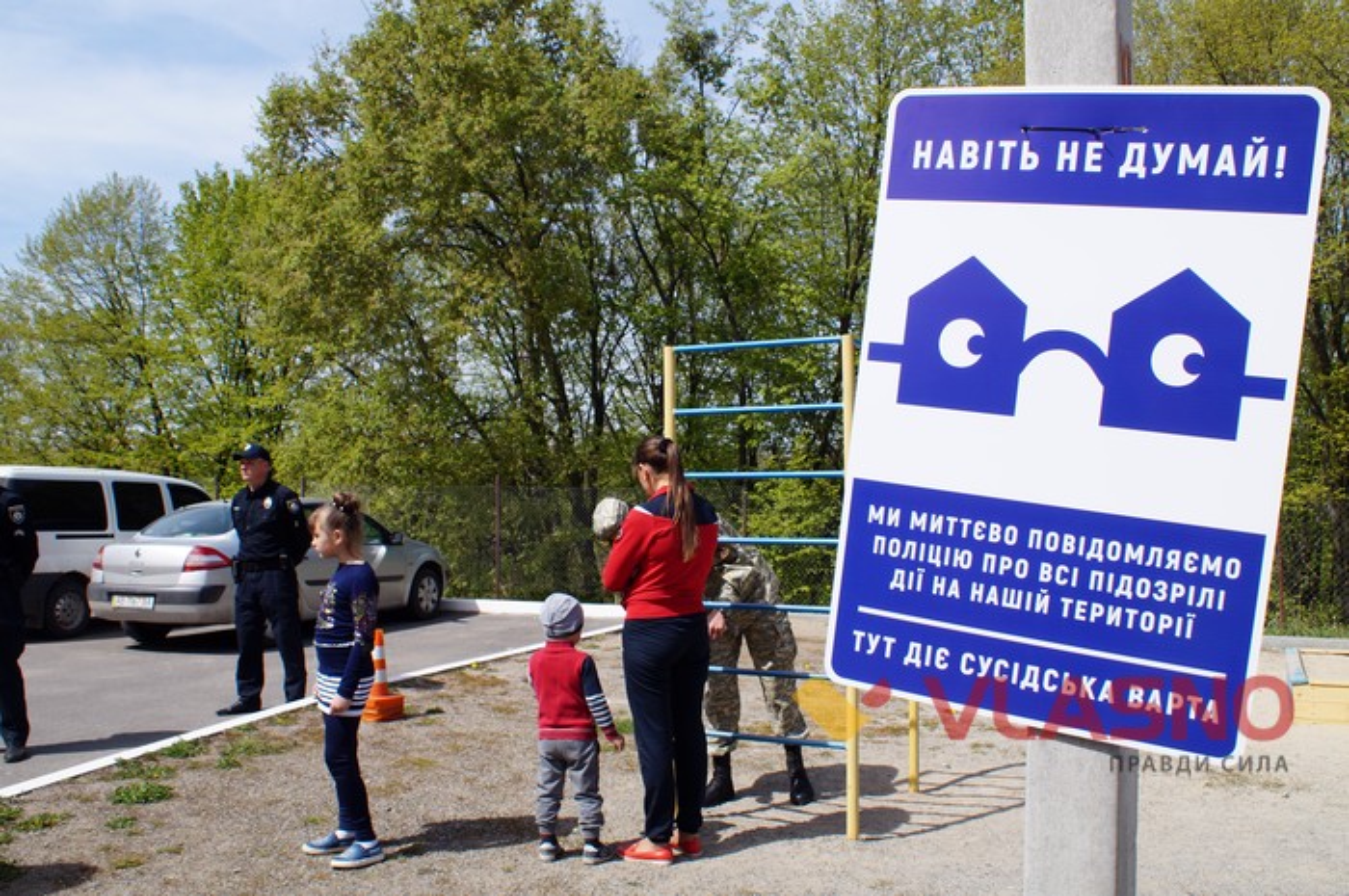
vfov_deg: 39.9
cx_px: 674
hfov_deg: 57.3
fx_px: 1235
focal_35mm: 33
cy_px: 448
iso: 100
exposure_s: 1/160
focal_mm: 22
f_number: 10
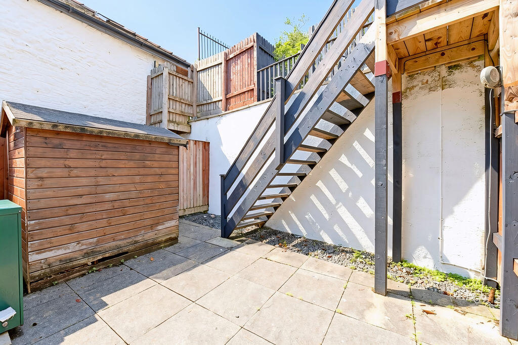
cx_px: 259
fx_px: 201
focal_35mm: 14
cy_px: 172
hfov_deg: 104.2
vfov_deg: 81.2
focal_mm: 14
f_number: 8
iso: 250
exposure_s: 1/250
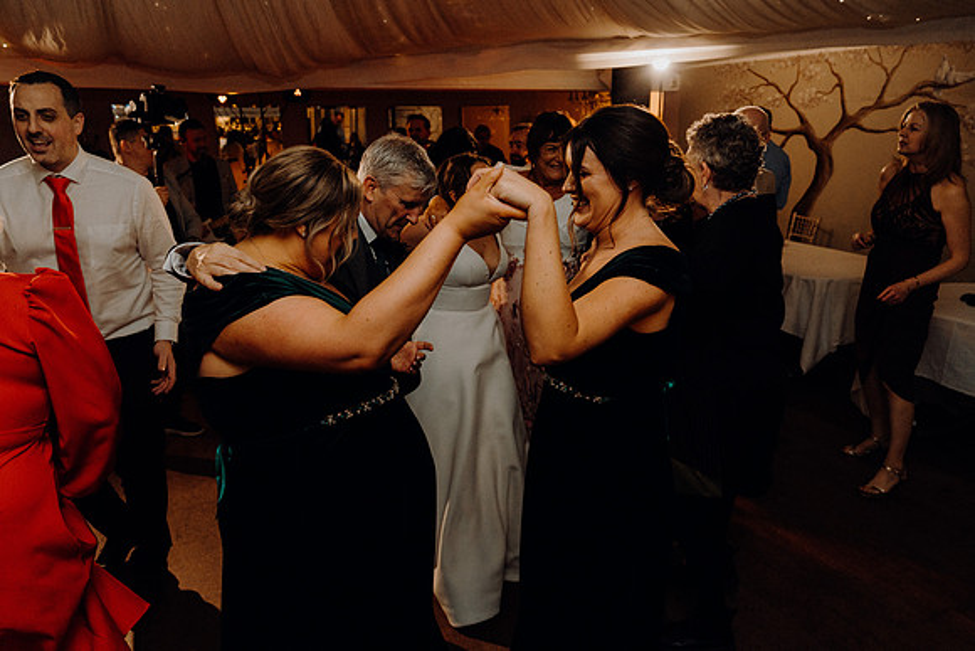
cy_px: 326
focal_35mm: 25
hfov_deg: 71.5
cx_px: 488
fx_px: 677
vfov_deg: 51.3
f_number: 3.5
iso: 2500
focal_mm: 25
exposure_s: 1/160
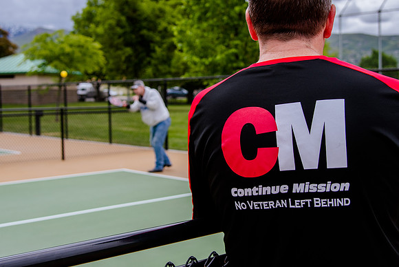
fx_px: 572
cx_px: 212
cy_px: 123
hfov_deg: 38.4
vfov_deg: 26.2
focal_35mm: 52
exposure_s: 1/1000
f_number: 4.5
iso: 200
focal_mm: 32
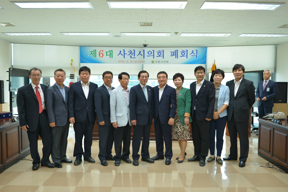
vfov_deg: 46.4
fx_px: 224
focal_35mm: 28
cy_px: 95
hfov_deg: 65.5
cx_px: 144
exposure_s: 1/80
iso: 320
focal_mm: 27
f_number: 2.8
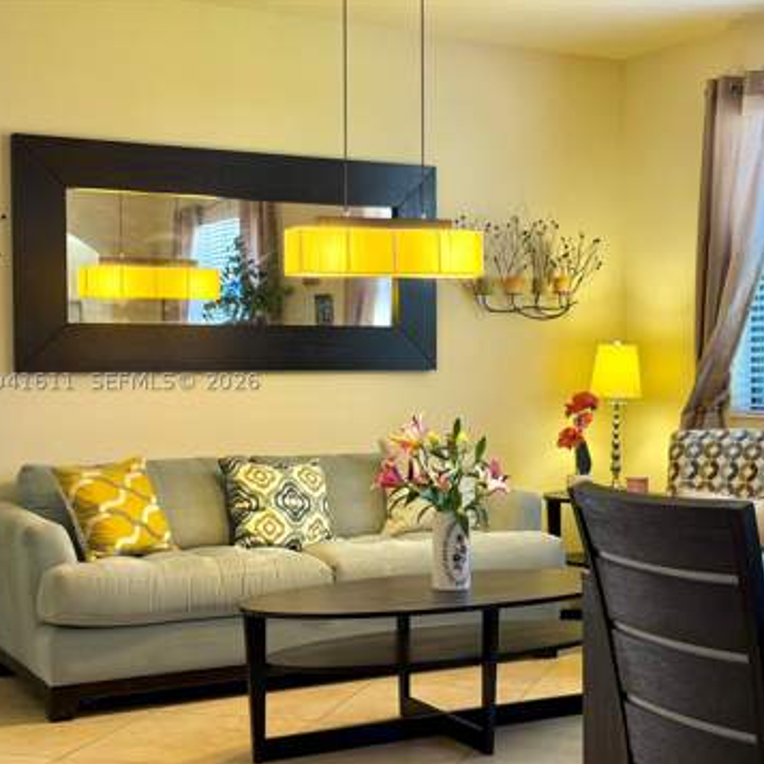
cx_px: 456
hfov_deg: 30.0
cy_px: 381
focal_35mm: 57
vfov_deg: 30.0
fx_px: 1423
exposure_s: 1/120
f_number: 1.78
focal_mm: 6.76
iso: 250
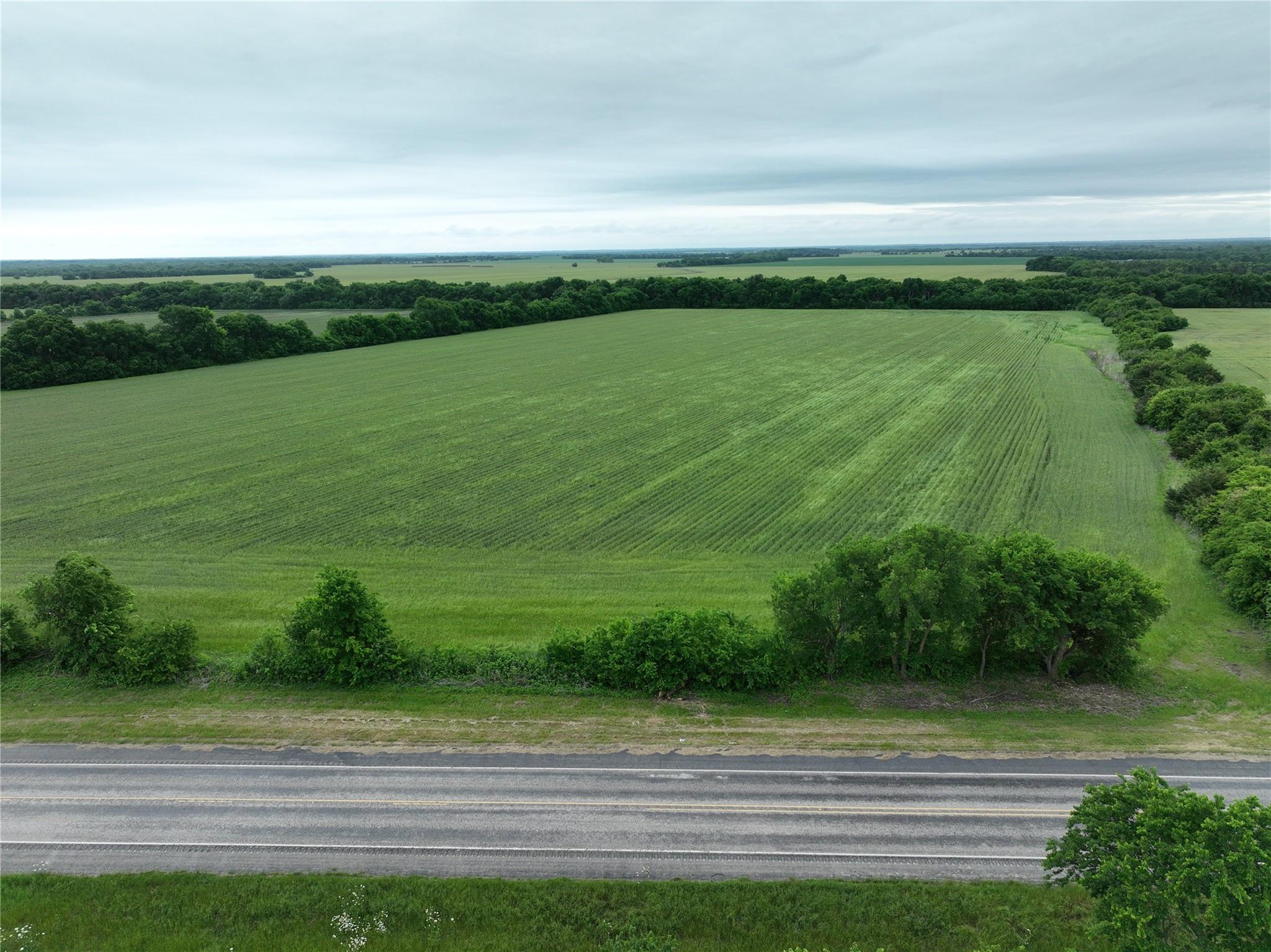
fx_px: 881
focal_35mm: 24
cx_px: 636
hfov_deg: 71.6
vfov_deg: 56.8
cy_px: 476
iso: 200
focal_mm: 12.29
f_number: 2.8
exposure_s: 1/1000
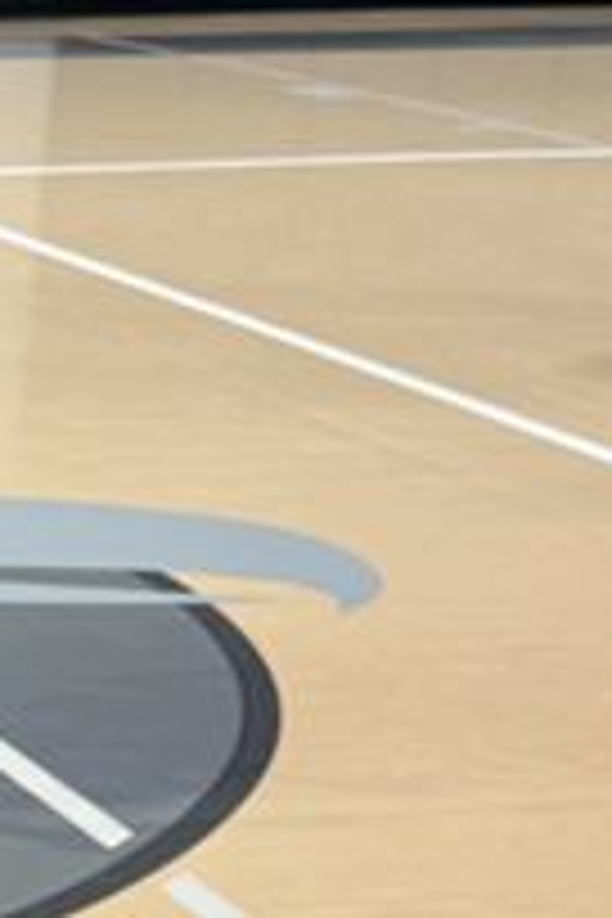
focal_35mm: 125
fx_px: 3187
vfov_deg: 16.2
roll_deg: -1.6
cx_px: -765
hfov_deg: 9.9
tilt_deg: -19.7
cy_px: 850
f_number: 1.78
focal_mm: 6.76
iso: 160
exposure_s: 1/120
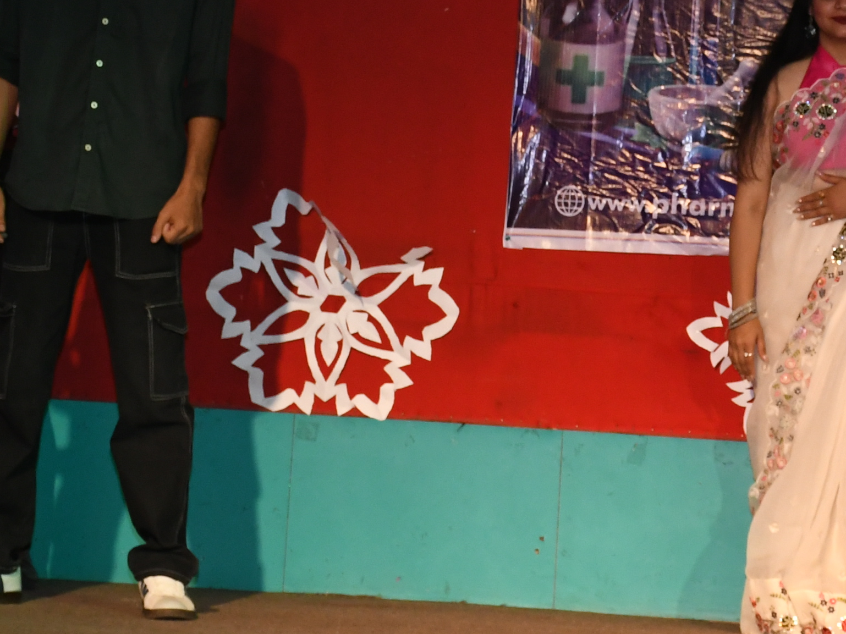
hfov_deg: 10.4
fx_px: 4594
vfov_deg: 7.9
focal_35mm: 188
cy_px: 76
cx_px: 959
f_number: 6.3
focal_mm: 48
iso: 1600
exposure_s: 1/160
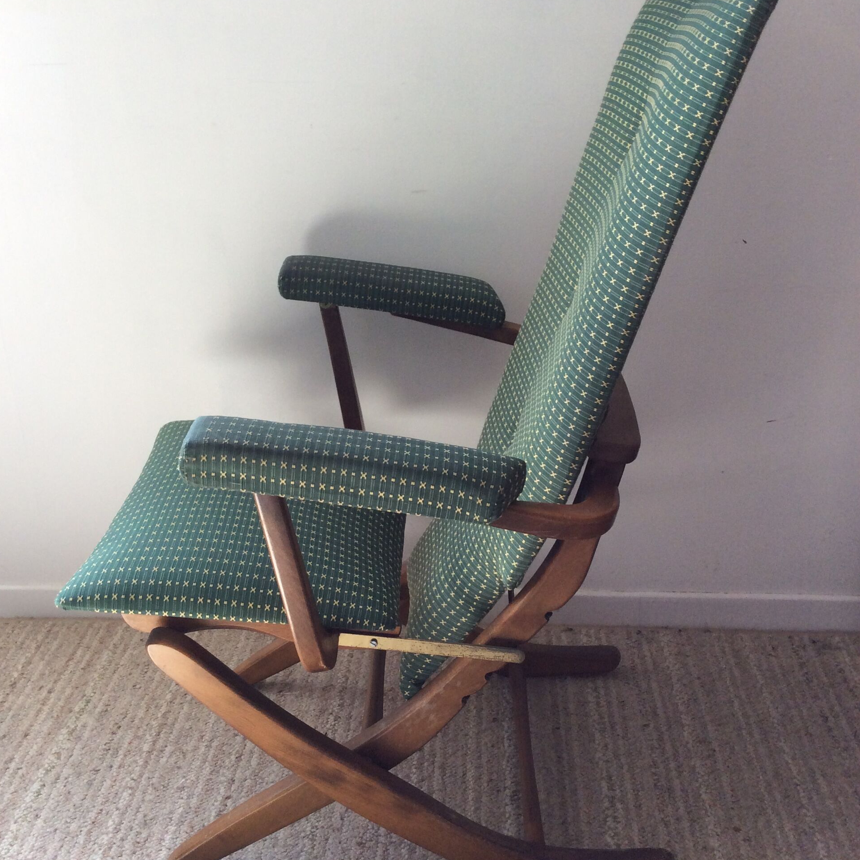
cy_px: 444
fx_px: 1068
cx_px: 430
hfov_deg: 43.9
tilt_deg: -24.7
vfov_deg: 43.9
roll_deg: -0.4
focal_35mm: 38
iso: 40
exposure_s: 1/100
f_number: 2.4
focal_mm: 3.3
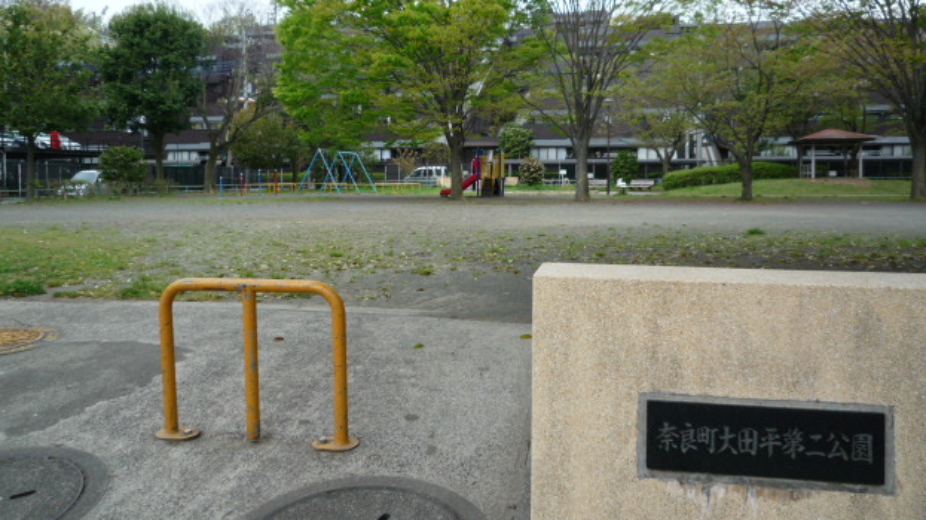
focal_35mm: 28
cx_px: 474
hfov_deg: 67.9
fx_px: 687
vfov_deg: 41.3
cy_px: 208
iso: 100
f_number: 2.8
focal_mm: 4.4
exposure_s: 1/200
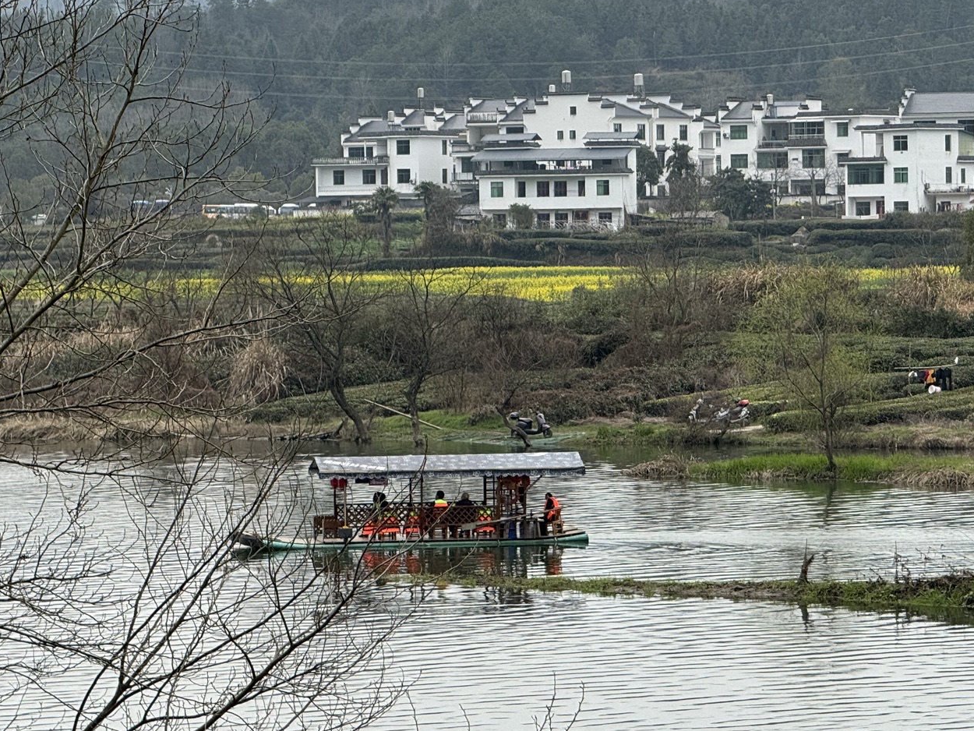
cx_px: 689
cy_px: 315
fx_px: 5403
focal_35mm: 192
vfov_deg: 7.7
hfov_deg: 10.3
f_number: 2.8
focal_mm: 15.66
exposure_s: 1/464
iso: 50
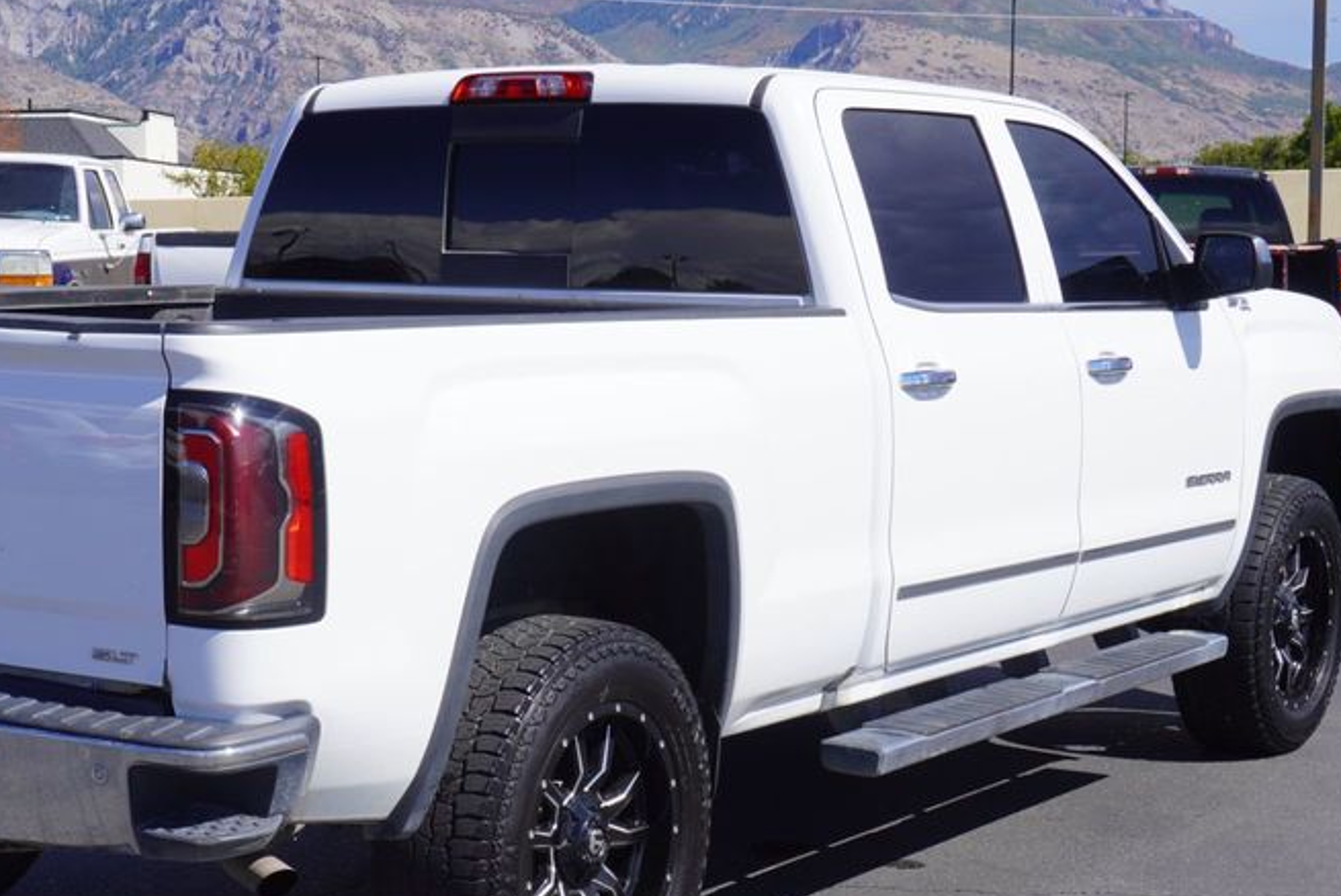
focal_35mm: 75
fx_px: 2796
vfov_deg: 18.2
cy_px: 577
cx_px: 436
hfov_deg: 26.8
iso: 100
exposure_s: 1/160
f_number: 11
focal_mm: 32
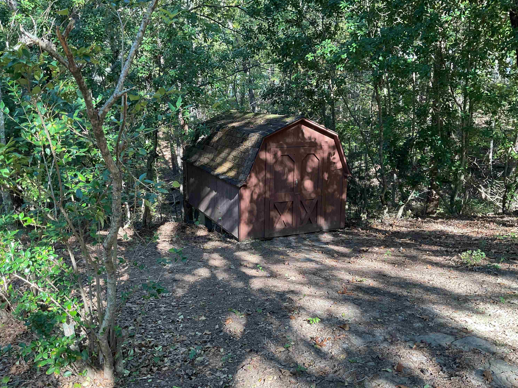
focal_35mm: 30
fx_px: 449
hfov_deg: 60.0
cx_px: 262
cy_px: 198
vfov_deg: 46.8
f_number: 1.8
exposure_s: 1/100
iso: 32
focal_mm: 3
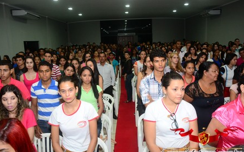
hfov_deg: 61.3
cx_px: 121
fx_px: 206
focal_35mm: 31
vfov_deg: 40.5
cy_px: 81
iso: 1600
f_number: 5.6
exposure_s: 1/60
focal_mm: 20
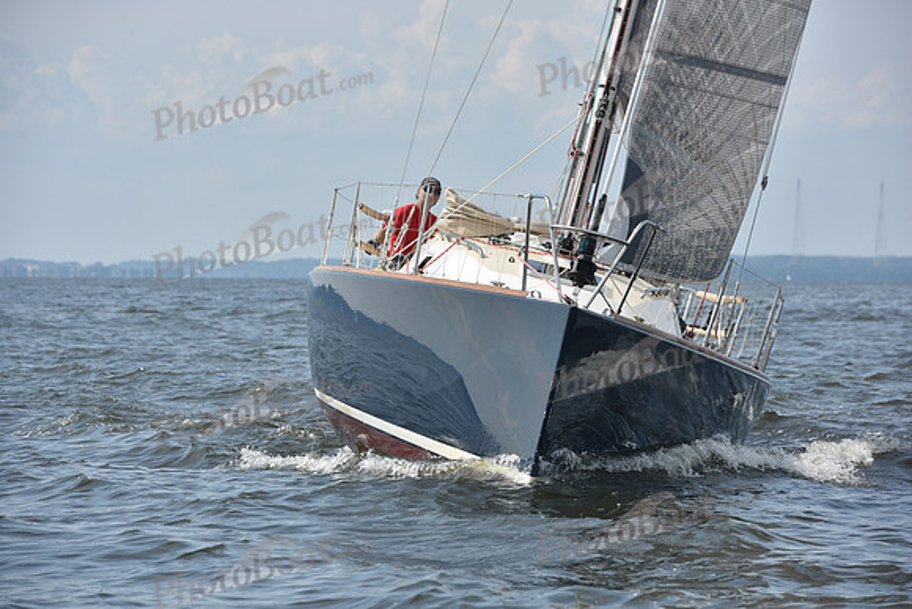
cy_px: 304
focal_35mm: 200
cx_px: 456
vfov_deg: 6.9
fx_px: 5068
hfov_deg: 10.3
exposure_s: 1/1250
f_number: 9
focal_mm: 200
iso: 320
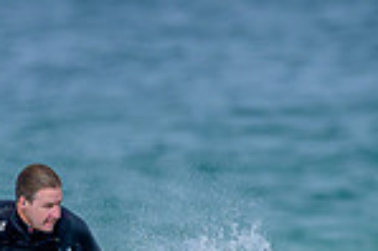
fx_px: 45058
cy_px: 374
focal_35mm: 4296
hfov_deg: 0.5
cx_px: 105
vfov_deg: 0.3
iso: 280
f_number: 6.3
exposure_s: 1/2000
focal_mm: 800
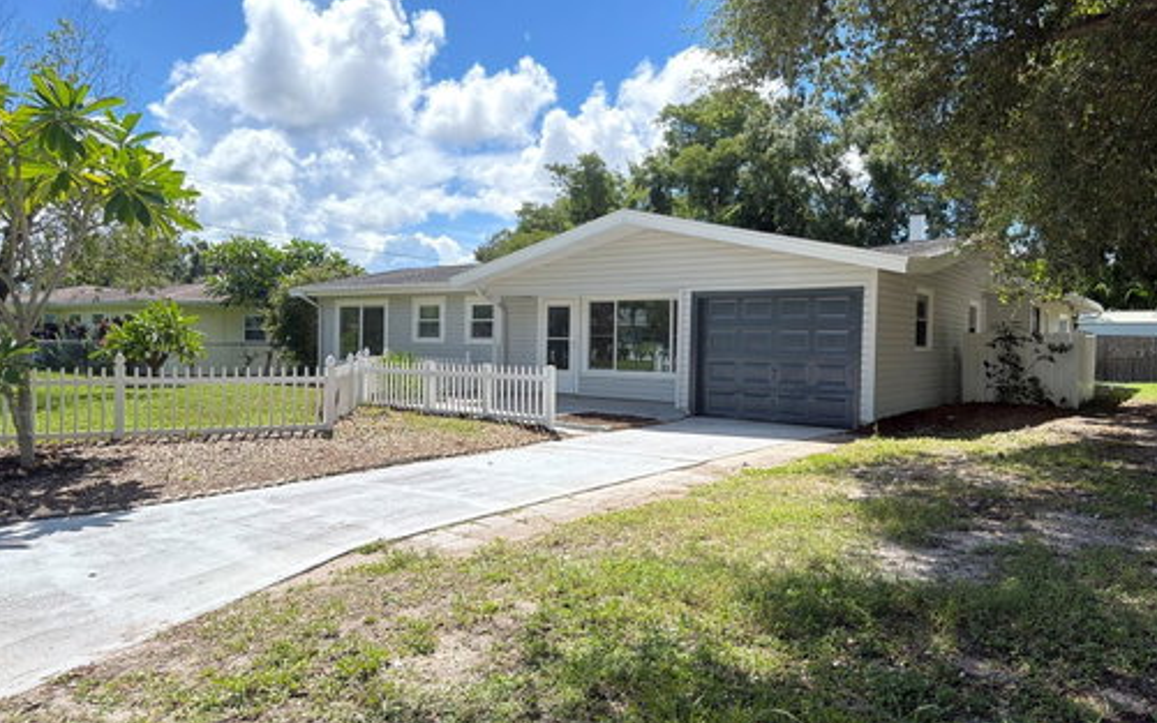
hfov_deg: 70.4
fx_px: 820
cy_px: 351
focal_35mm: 26
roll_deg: -0.2
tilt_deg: -0.9
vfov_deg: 47.6
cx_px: 587
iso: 100
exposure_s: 1/1174
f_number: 1.78
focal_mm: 6.76
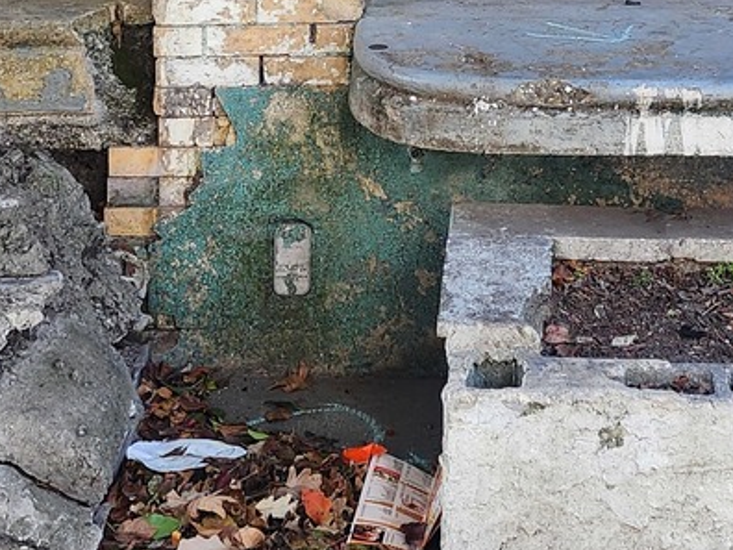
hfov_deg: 20.9
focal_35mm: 93
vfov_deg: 14.7
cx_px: 572
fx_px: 1969
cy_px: -289
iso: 64
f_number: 1.8
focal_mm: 6.4
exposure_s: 1/180
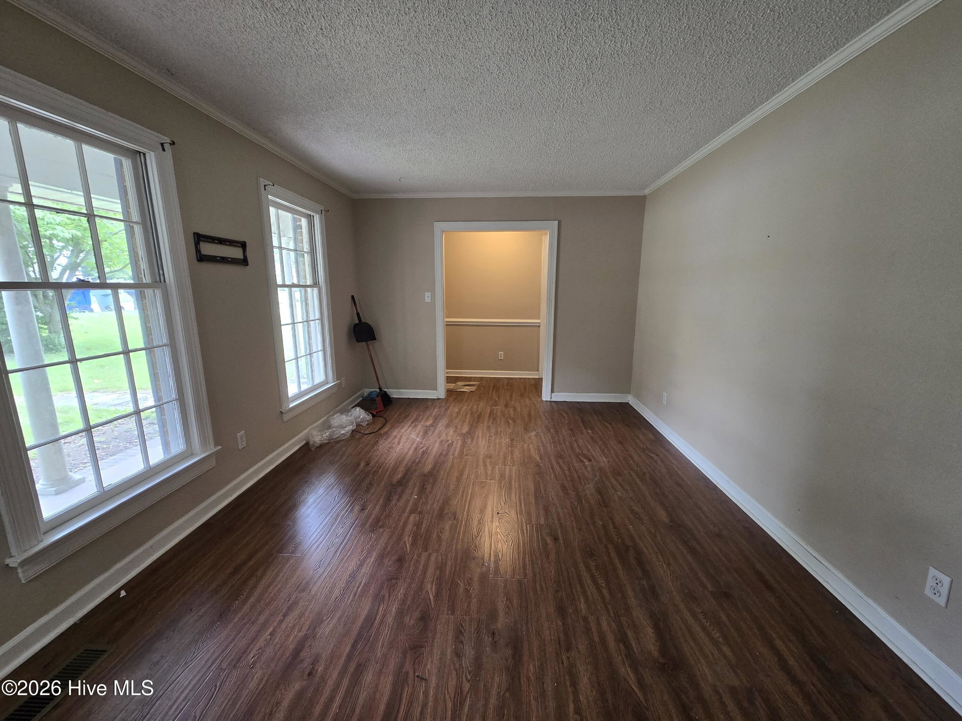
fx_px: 361
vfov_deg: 89.9
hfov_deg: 106.2
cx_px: 481
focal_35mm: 13
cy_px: 360
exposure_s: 1/60
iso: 200
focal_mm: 2.2
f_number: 2.2
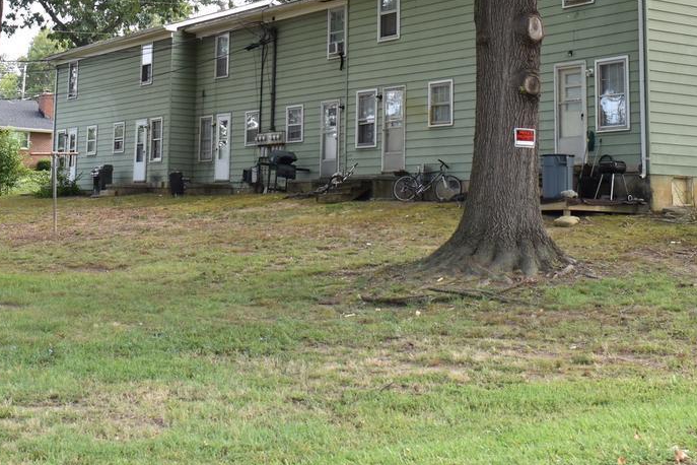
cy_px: 12
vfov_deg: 20.0
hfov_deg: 30.2
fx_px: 1279
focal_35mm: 66
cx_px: 212
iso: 280
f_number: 5.6
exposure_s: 1/250
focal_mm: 21
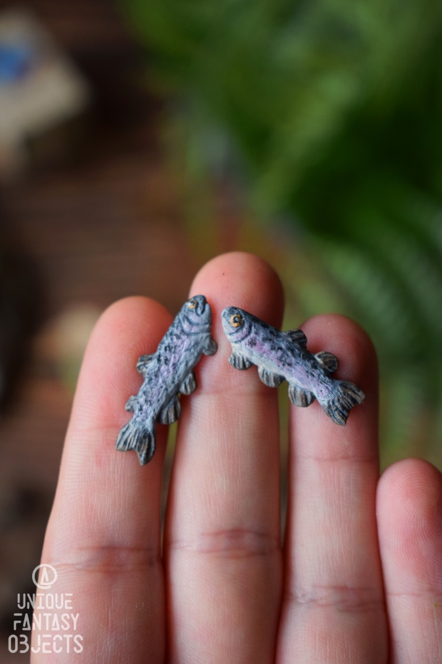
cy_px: 332
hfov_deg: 22.6
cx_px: 221
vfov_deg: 33.4
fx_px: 1105
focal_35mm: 60
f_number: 5
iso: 1000
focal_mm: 40
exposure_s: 1/60
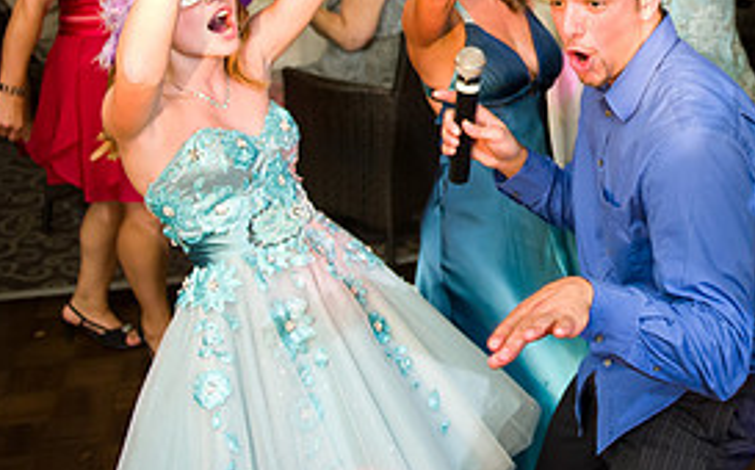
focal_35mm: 52
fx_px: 1069
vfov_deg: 23.7
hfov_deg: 37.1
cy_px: -3
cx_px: 633
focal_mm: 24
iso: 1600
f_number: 3.2
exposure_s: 1/125
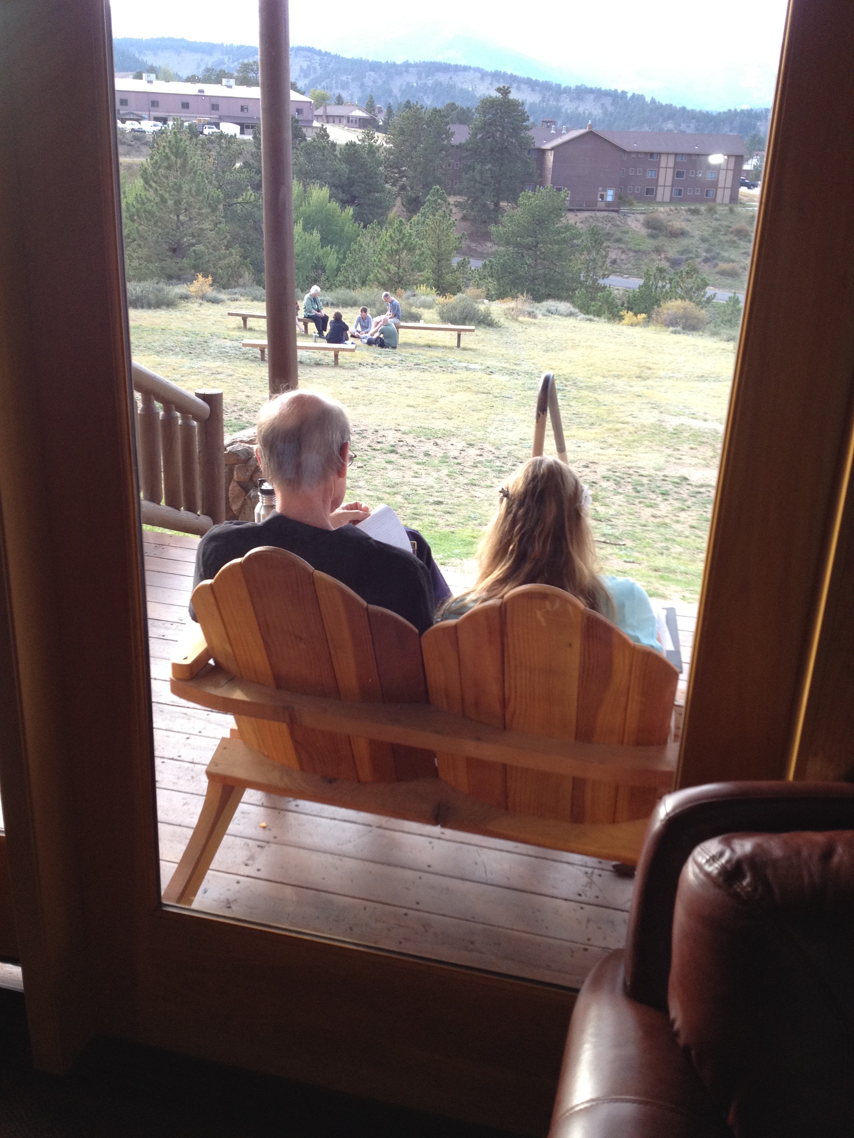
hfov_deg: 40.7
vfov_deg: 52.6
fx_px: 1151
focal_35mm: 35
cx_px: 427
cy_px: 569
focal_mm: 4.28
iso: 100
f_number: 2.4
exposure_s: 1/120
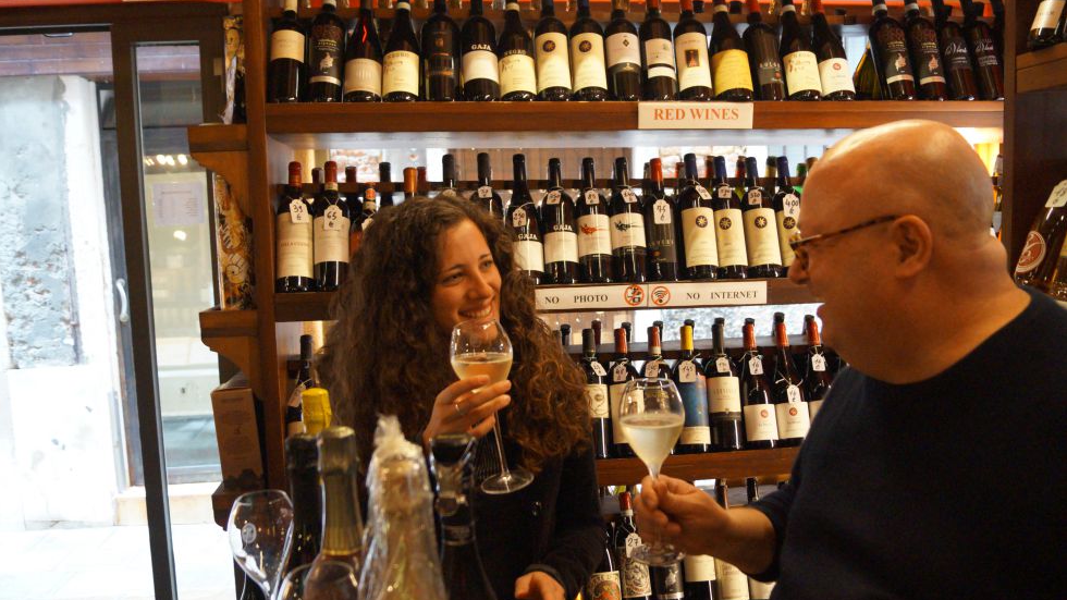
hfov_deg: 61.0
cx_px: 525
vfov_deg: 36.6
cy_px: 324
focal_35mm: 32
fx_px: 905
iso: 3200
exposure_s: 1/100
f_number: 3.5
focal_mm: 20
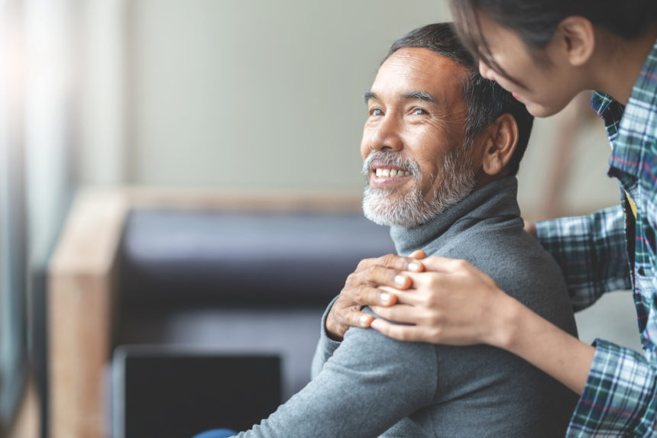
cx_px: 328
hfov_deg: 23.9
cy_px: 219
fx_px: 1552
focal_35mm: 85
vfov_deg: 16.1
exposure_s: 1/160
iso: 80
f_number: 1.4
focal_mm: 85
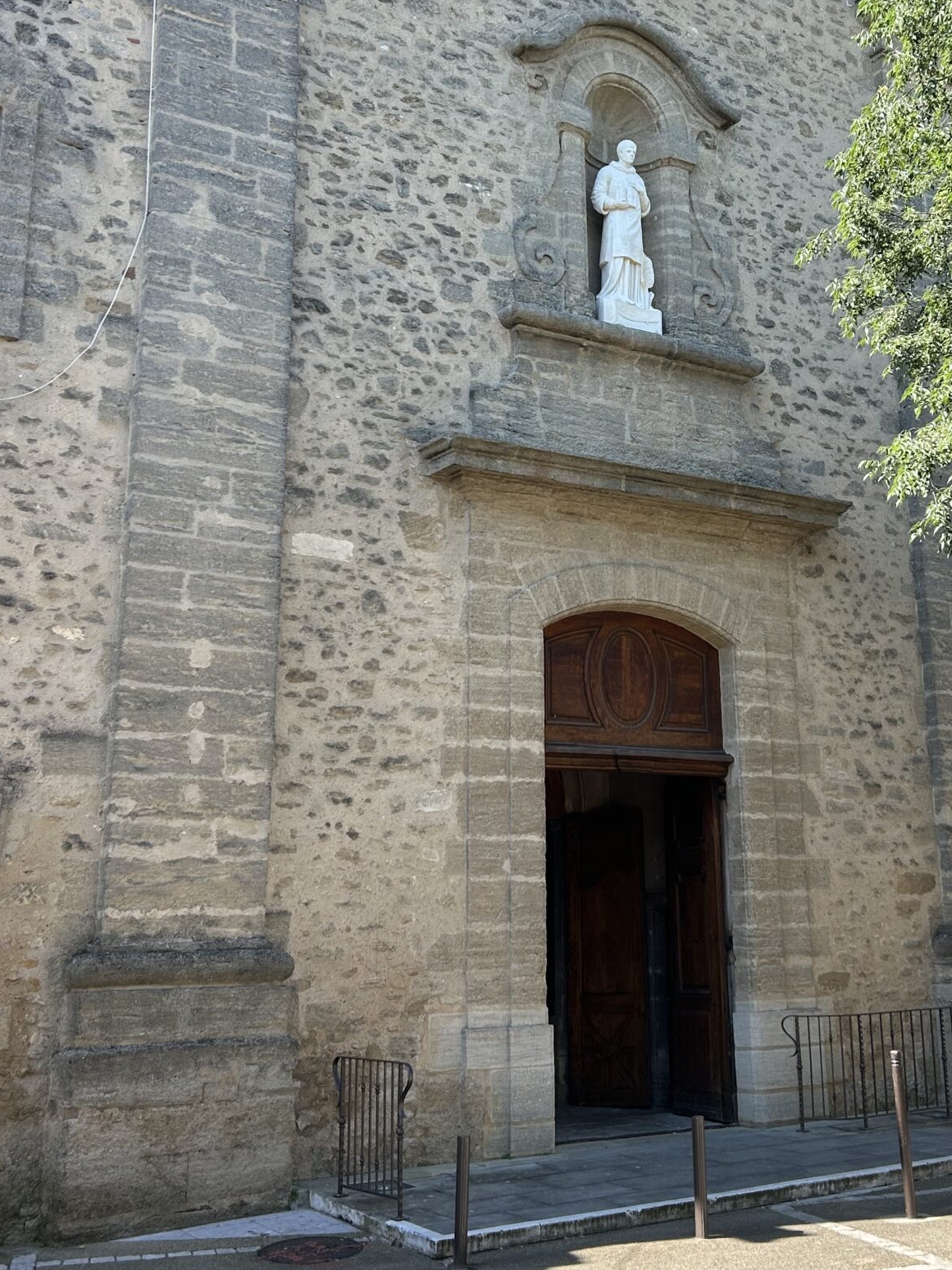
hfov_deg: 33.3
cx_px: 640
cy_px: 452
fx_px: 1577
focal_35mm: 43
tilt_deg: +17.1
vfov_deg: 43.4
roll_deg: +0.5
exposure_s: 1/1000
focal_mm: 5.7
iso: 50
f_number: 1.5
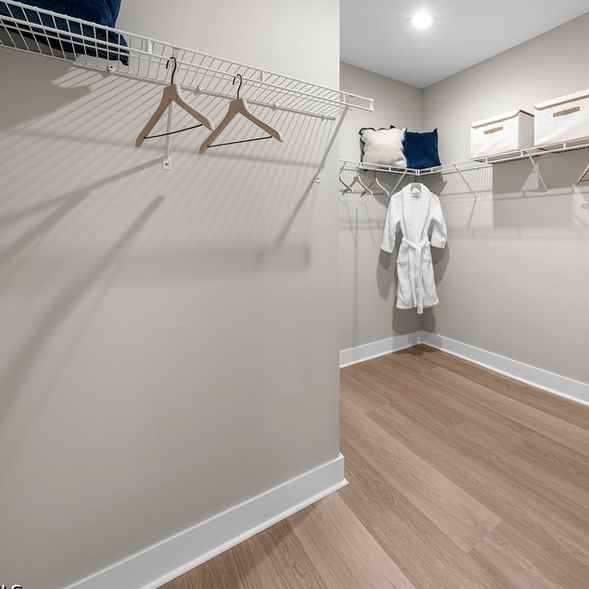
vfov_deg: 87.4
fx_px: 308
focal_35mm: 16
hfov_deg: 83.5
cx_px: 406
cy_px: 297
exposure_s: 1/8
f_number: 8
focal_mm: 12
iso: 200
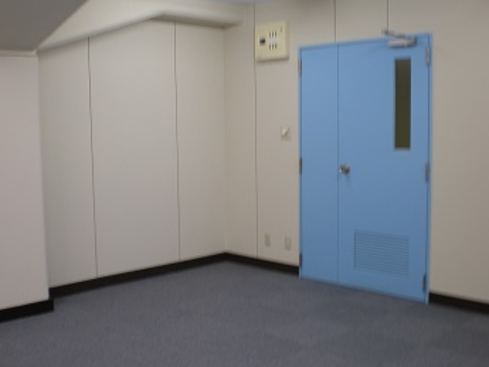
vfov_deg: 32.9
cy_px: 190
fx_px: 622
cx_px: 223
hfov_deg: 42.9
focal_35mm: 44
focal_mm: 6.3
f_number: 3.1
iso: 64
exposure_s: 1/30
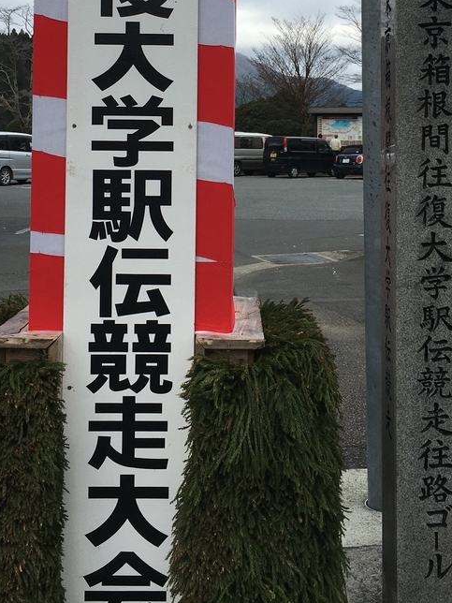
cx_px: 252
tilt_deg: -1.5
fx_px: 940
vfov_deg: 34.5
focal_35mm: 54
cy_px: 125
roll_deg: +0.8
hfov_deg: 27.0
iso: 25
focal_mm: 4.15
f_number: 2.2
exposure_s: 1/712
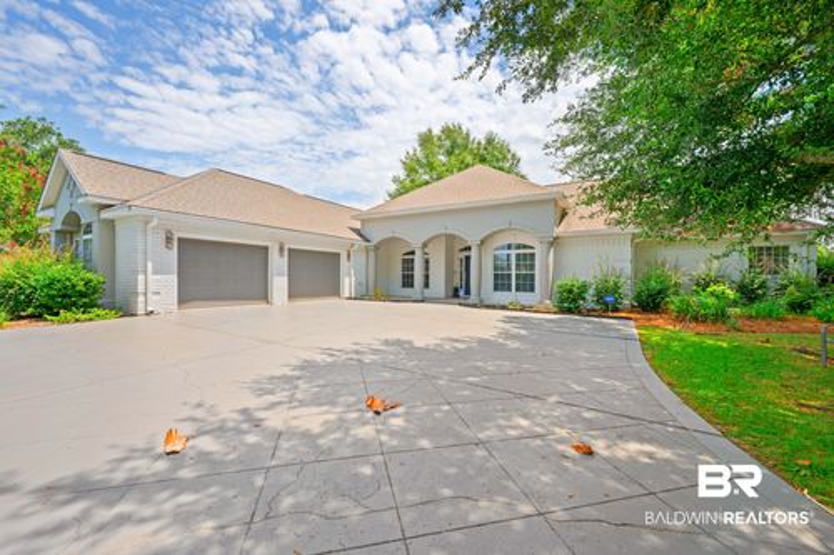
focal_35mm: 14
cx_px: 417
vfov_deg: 81.2
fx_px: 324
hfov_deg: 104.3
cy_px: 278
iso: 400
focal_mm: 14
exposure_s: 1/200
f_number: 11
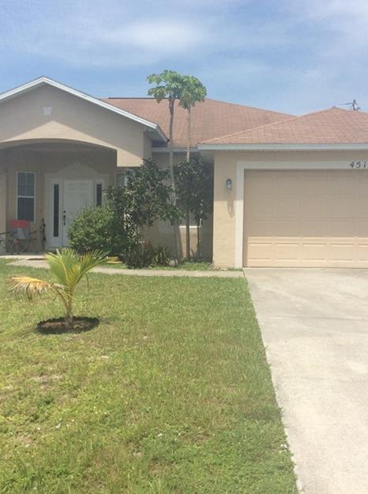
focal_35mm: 39
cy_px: 226
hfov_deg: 36.7
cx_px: 201
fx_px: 555
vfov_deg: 47.9
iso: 32
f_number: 2.4
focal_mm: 3.3
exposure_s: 1/1733
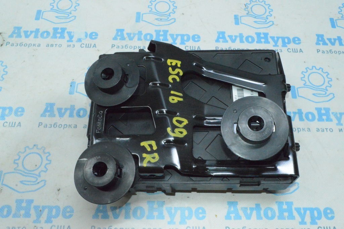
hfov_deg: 55.1
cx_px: 172
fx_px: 329
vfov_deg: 38.3
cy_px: 114
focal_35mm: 34
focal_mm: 23
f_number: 25
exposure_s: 1/80
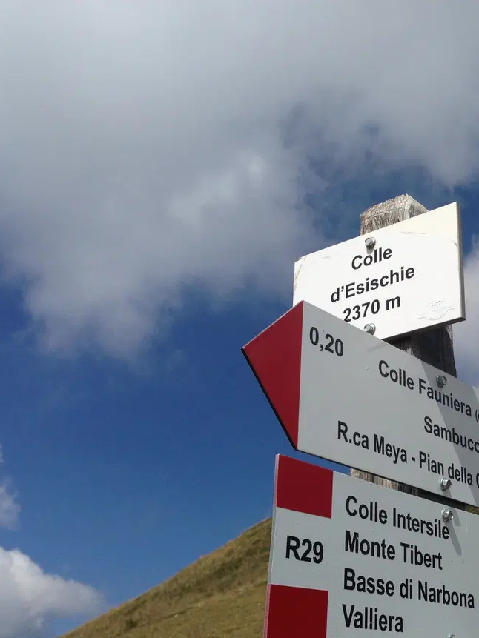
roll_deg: +1.6
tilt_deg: +26.5
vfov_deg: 41.2
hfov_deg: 30.2
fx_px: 848
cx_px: 432
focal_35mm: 46
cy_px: 332
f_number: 2.4
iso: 50
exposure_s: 1/3390
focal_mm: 4.12
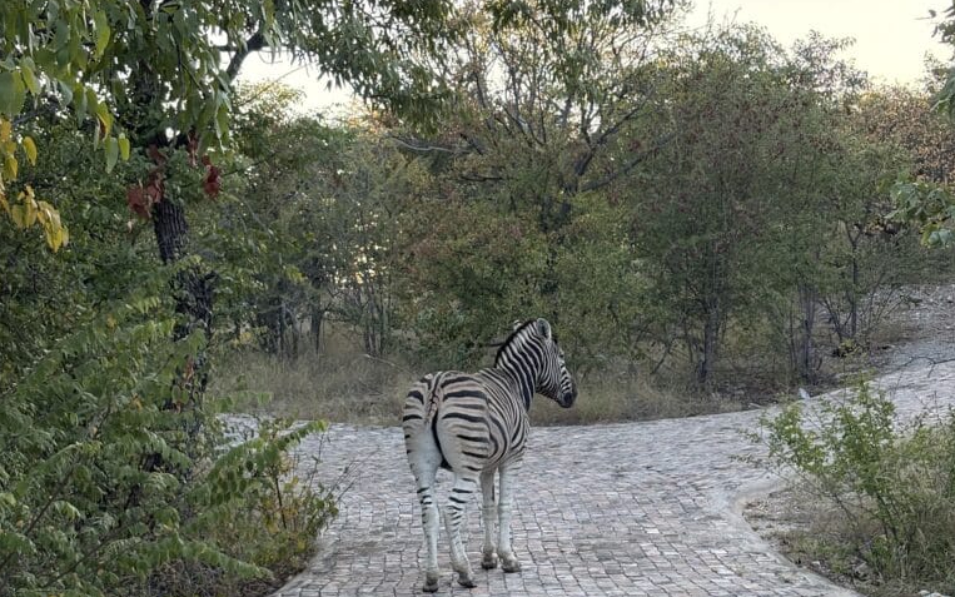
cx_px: 478
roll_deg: +1.6
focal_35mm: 74
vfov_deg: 17.5
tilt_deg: -3.5
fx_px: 1926
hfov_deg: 27.8
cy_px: 433
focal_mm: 5.96
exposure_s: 1/239
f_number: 1.6
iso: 50
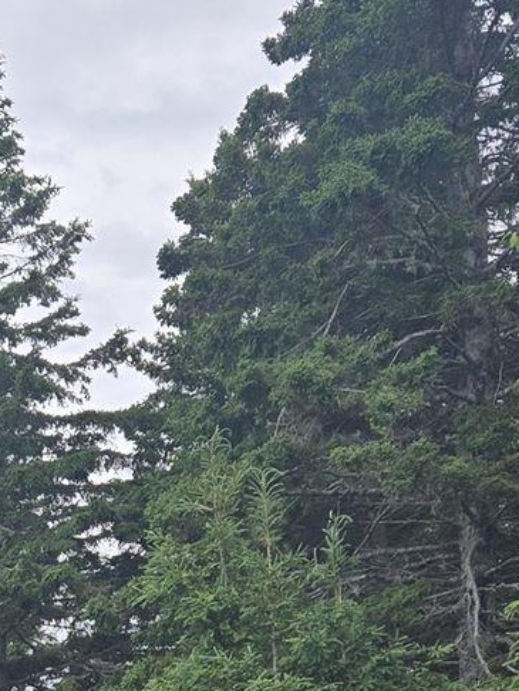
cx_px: -111
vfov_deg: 17.0
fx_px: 2177
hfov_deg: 13.2
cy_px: 890
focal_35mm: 109
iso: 25
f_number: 1.8
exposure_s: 1/1681
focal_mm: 5.4
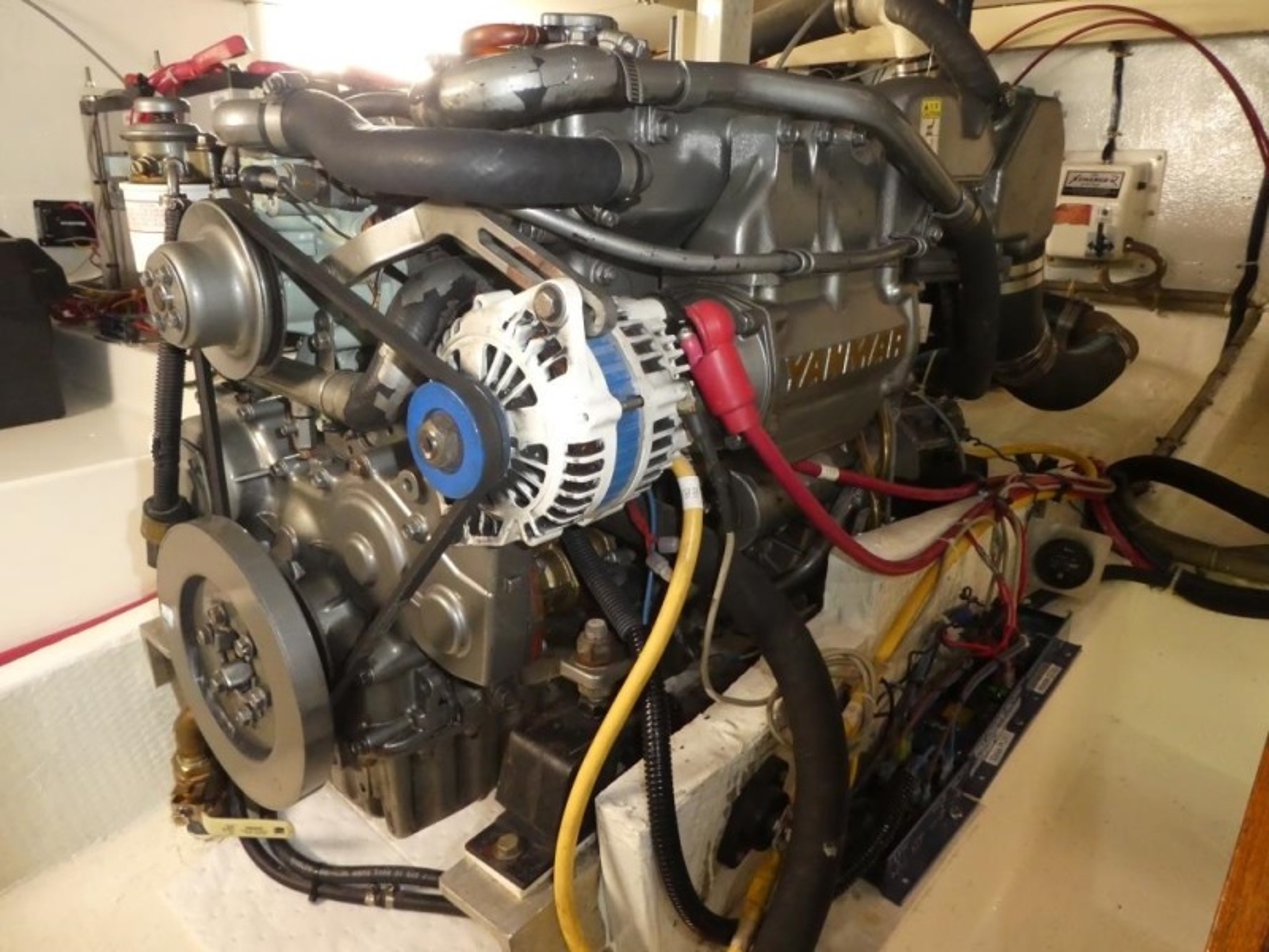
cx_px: 634
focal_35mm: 24
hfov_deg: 71.6
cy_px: 476
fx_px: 880
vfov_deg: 56.8
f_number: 3.3
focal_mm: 4.3
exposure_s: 1/60
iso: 800
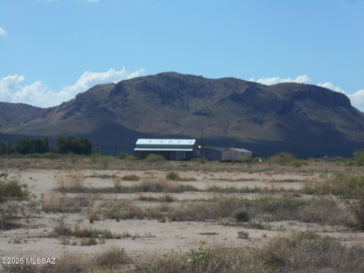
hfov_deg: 15.2
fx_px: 1367
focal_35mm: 130
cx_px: 182
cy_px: 136
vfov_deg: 11.4
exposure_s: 1/500
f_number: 6.5
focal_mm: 23
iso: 80
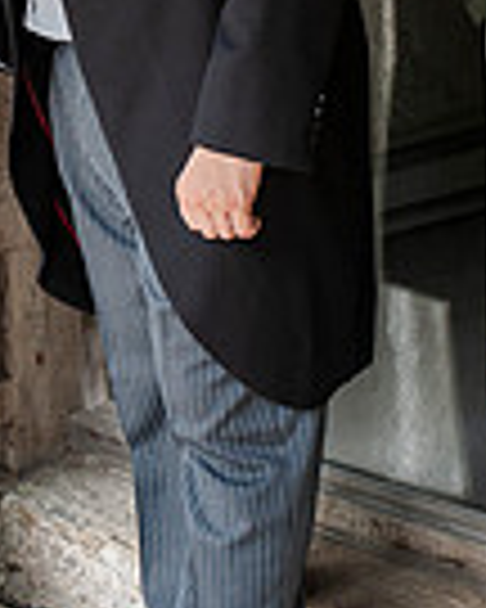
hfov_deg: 9.8
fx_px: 2805
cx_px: -101
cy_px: -59
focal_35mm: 156
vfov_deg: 12.2
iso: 640
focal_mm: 50
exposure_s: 1/400
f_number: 4.5
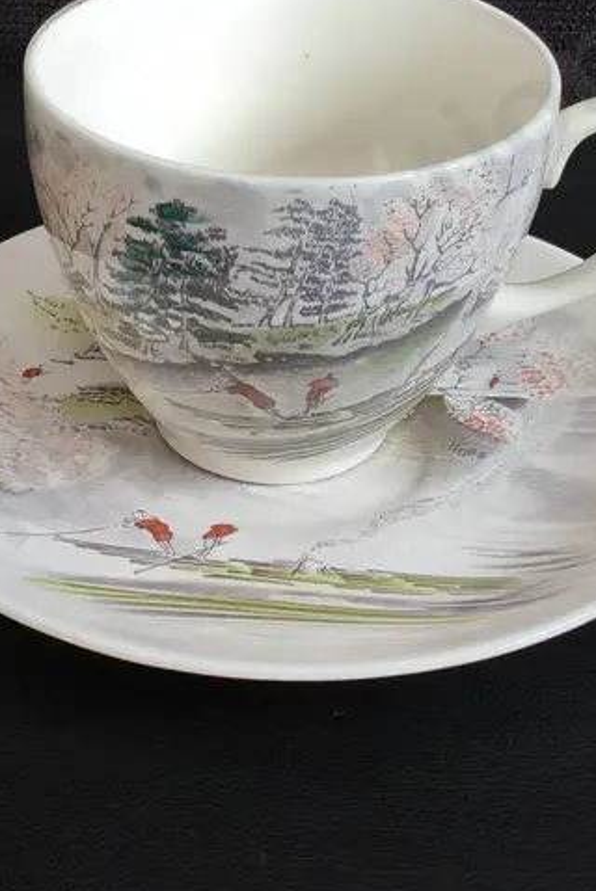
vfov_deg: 33.3
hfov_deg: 22.6
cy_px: 348
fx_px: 1488
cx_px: 224
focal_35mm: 60
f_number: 2
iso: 80
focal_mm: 2.87
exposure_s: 1/100
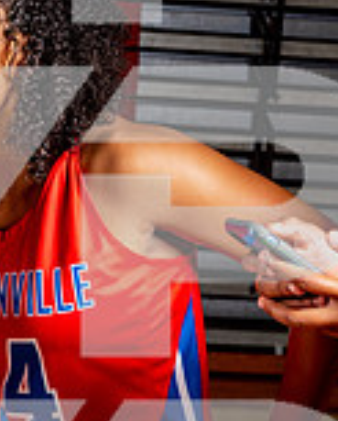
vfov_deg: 12.9
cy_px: 213
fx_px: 1858
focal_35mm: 149
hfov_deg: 10.3
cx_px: 27
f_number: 5.6
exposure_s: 1/125
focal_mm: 42
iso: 100
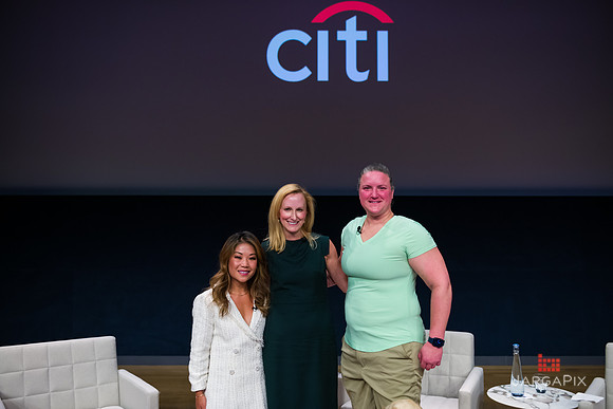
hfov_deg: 55.8
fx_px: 579
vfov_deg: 38.9
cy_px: 204
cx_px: 306
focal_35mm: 34
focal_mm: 34
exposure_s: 1/400
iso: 1000
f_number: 4
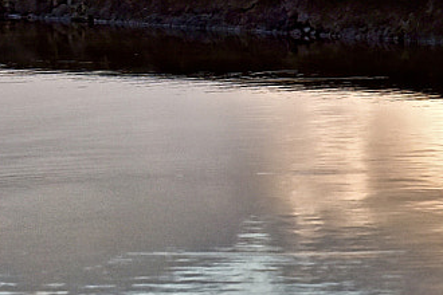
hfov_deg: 4.6
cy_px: 27
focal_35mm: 437
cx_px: 1023
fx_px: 5377
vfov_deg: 3.1
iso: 900
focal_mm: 90
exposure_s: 1/200
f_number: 5.6
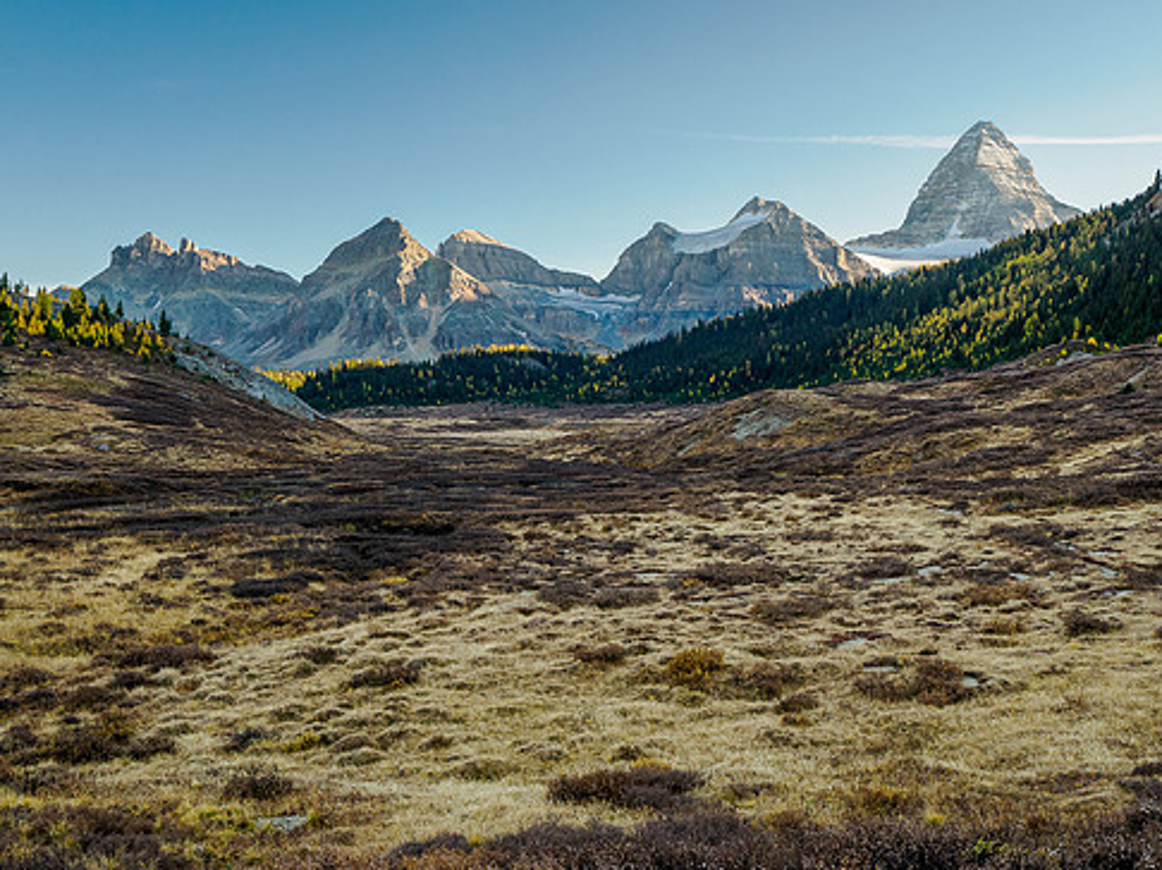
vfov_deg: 33.6
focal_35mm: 43
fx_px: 1443
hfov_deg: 43.9
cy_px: 422
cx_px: 583
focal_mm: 18
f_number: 8
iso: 500
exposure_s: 1/60
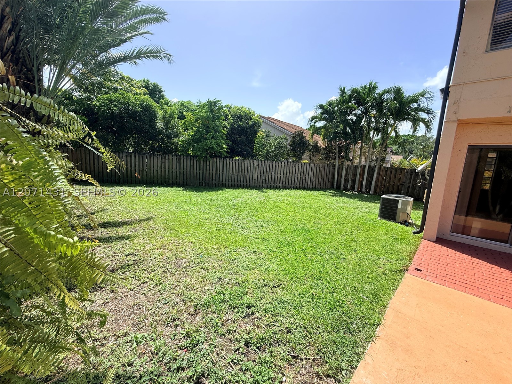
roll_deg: -4.6
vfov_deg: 85.7
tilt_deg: -9.0
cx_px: 256
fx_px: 207
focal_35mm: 14
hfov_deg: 102.1
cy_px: 192
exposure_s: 1/1105
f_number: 2.2
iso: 64
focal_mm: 2.22
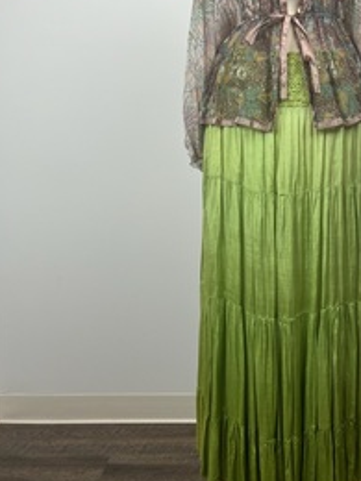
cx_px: 272
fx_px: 556
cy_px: 165
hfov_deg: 35.1
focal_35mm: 40
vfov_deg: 46.1
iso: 40
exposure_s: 1/167
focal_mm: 5.1
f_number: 1.6
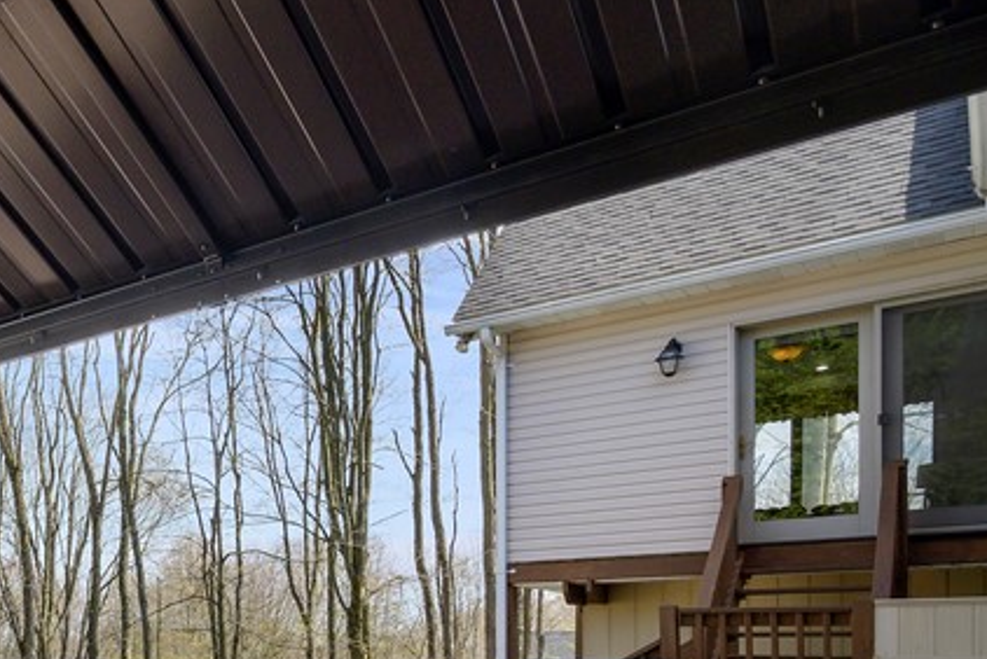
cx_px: -230
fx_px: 988
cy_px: 636
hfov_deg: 37.8
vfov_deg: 34.1
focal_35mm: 36
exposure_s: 1/50
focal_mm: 14
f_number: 8
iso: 200
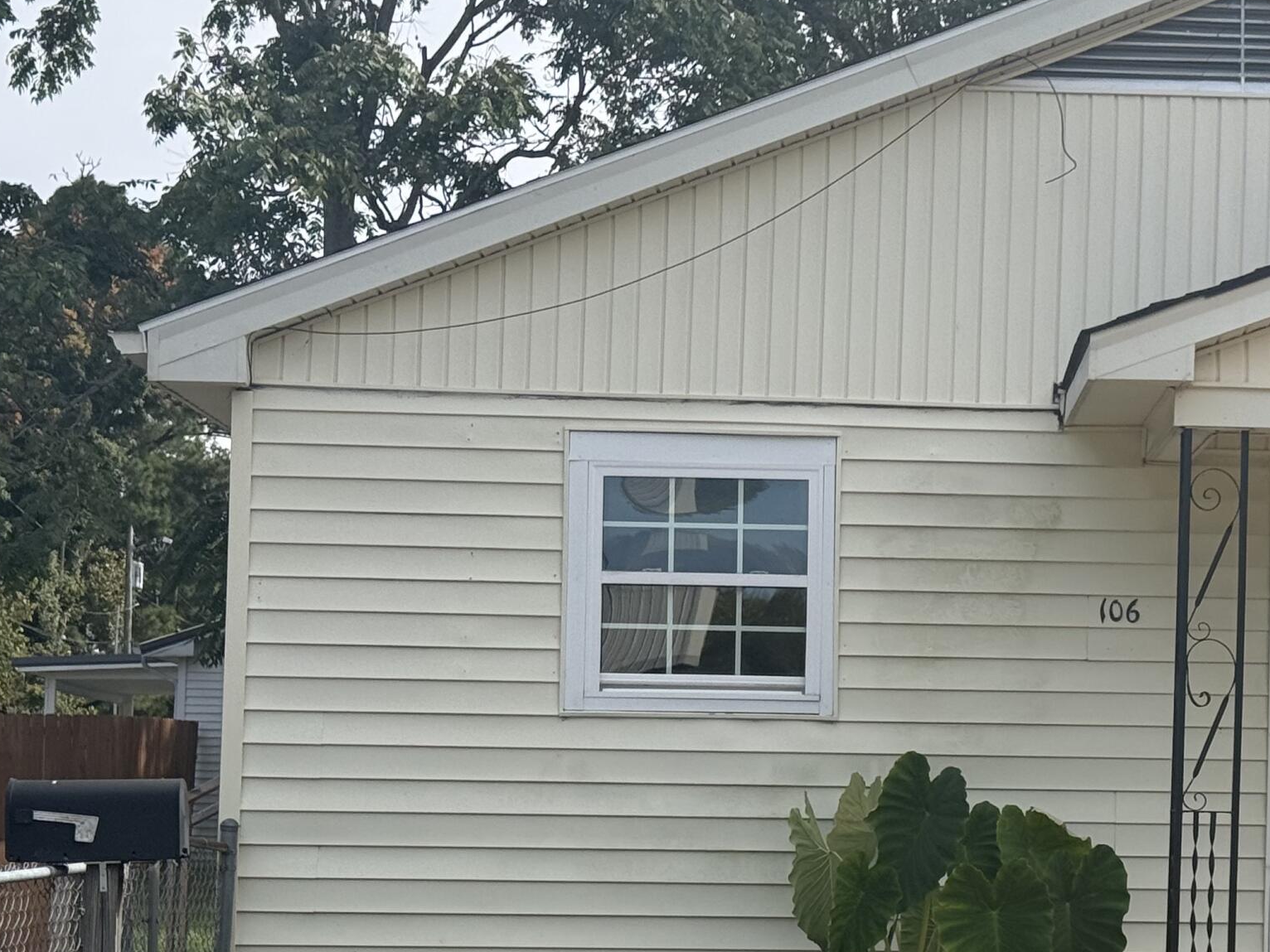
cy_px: 645
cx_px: 1179
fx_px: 3449
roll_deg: -0.6
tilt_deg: +2.4
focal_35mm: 94
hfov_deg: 20.4
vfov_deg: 15.7
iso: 64
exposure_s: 1/3378
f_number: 1.78
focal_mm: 6.76
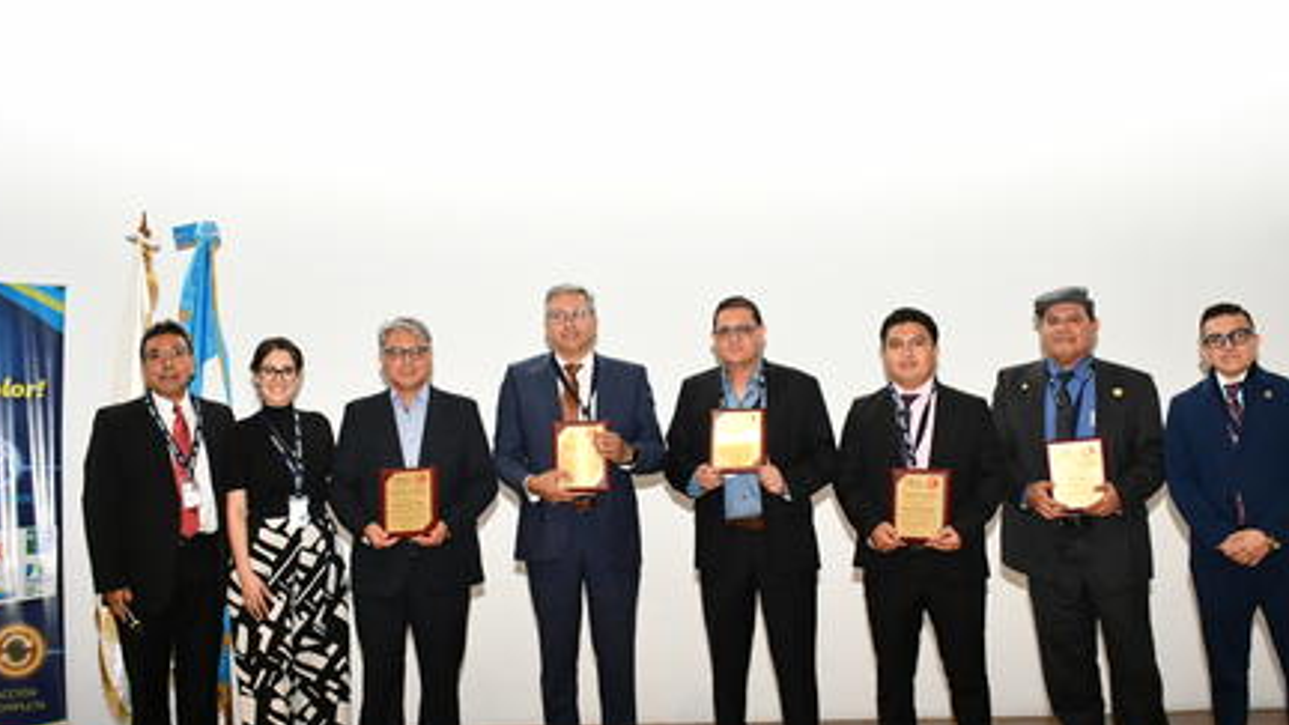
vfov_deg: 29.6
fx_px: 1367
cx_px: 653
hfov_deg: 50.5
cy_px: 425
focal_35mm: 40
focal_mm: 22
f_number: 4
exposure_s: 1/60
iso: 2200
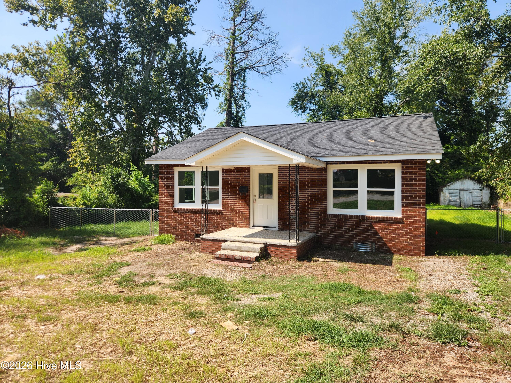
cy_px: 192
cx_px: 256
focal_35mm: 23
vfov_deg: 58.9
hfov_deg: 73.9
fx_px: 340
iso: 20
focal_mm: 5.4
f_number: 1.8
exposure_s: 1/955
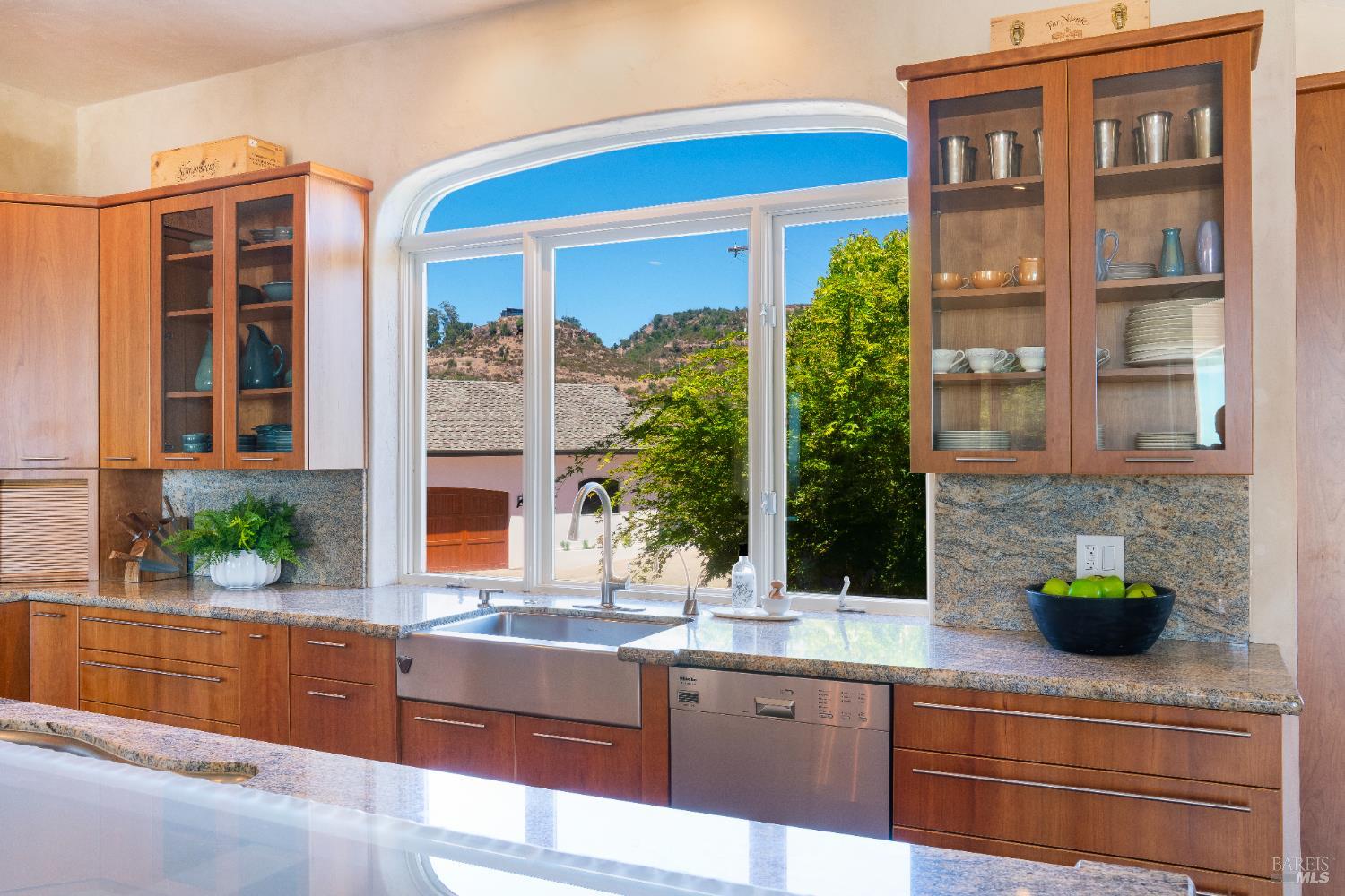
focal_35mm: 29
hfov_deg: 63.7
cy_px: 448
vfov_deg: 45.0
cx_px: 672
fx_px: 1083
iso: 100
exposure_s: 1/1.67
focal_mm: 29
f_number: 14
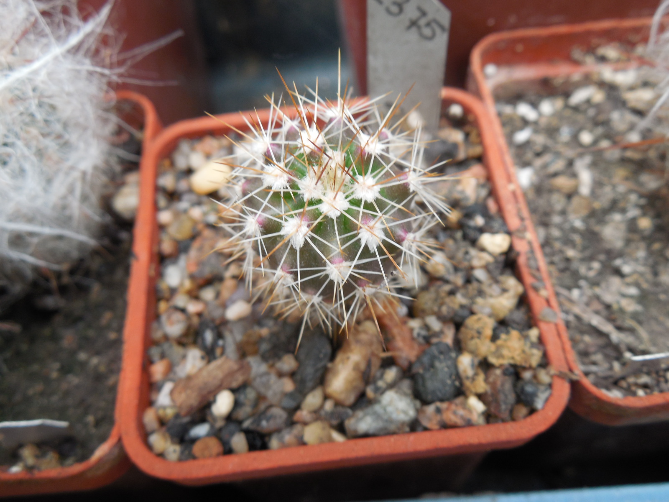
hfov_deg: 58.4
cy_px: 251
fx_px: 599
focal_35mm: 31
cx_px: 334
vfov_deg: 45.4
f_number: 3.6
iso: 125
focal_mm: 5.6
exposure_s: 1/40
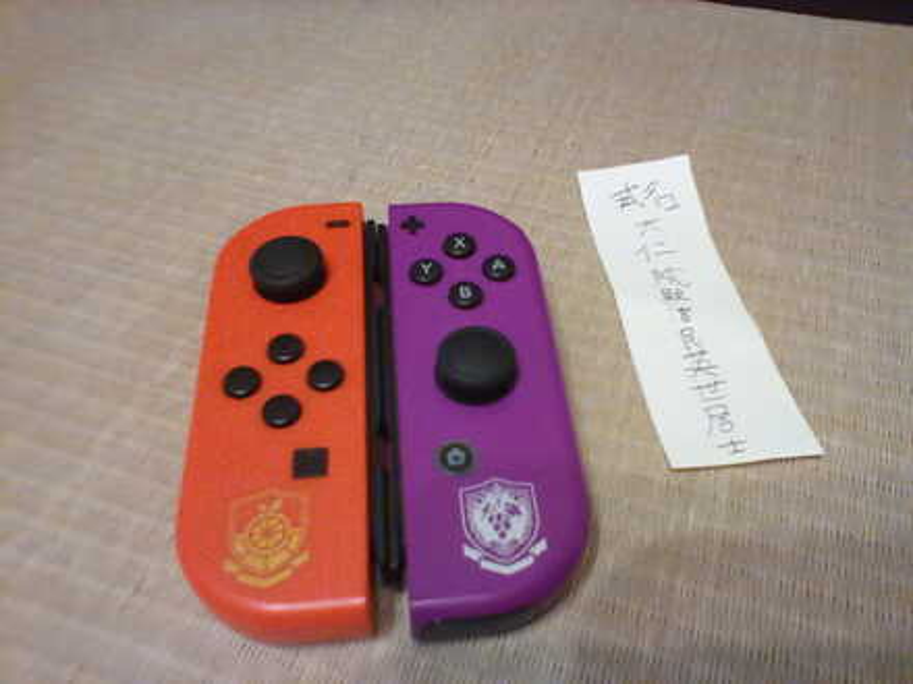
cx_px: 456
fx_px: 818
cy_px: 342
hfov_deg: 58.4
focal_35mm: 31
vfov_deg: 45.4
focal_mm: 2.38
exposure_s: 1/15
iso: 521
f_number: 2.4
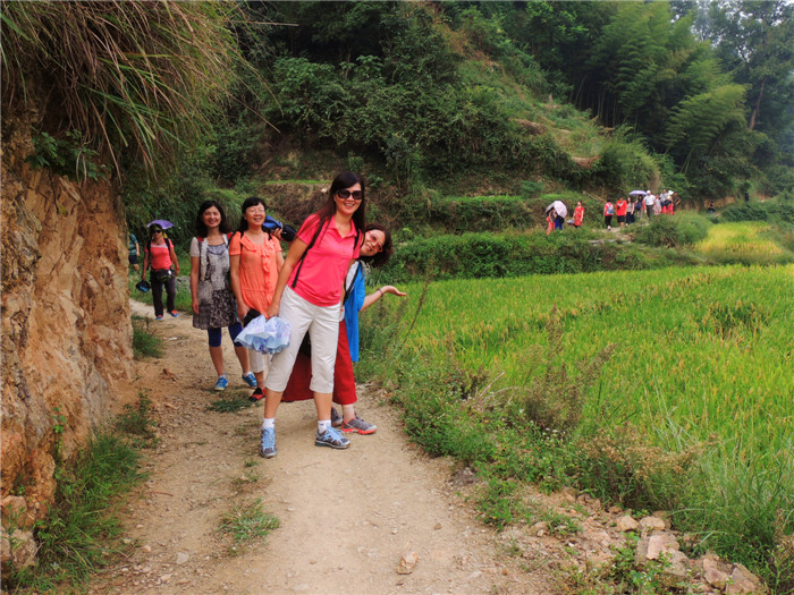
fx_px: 757
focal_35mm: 33
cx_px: 397
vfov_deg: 42.9
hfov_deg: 55.4
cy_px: 298
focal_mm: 5.8
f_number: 7.1
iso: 100
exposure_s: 1/50
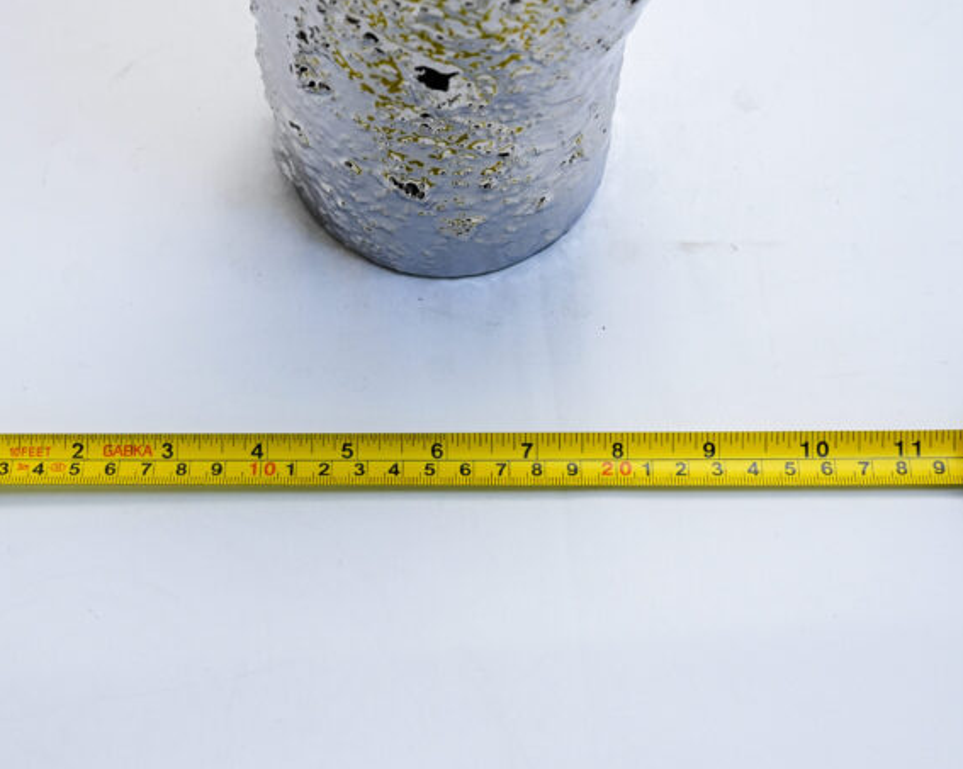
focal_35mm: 58
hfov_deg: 32.5
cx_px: 442
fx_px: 1652
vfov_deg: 26.2
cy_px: 396
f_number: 13
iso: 3200
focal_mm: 50
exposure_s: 1/125
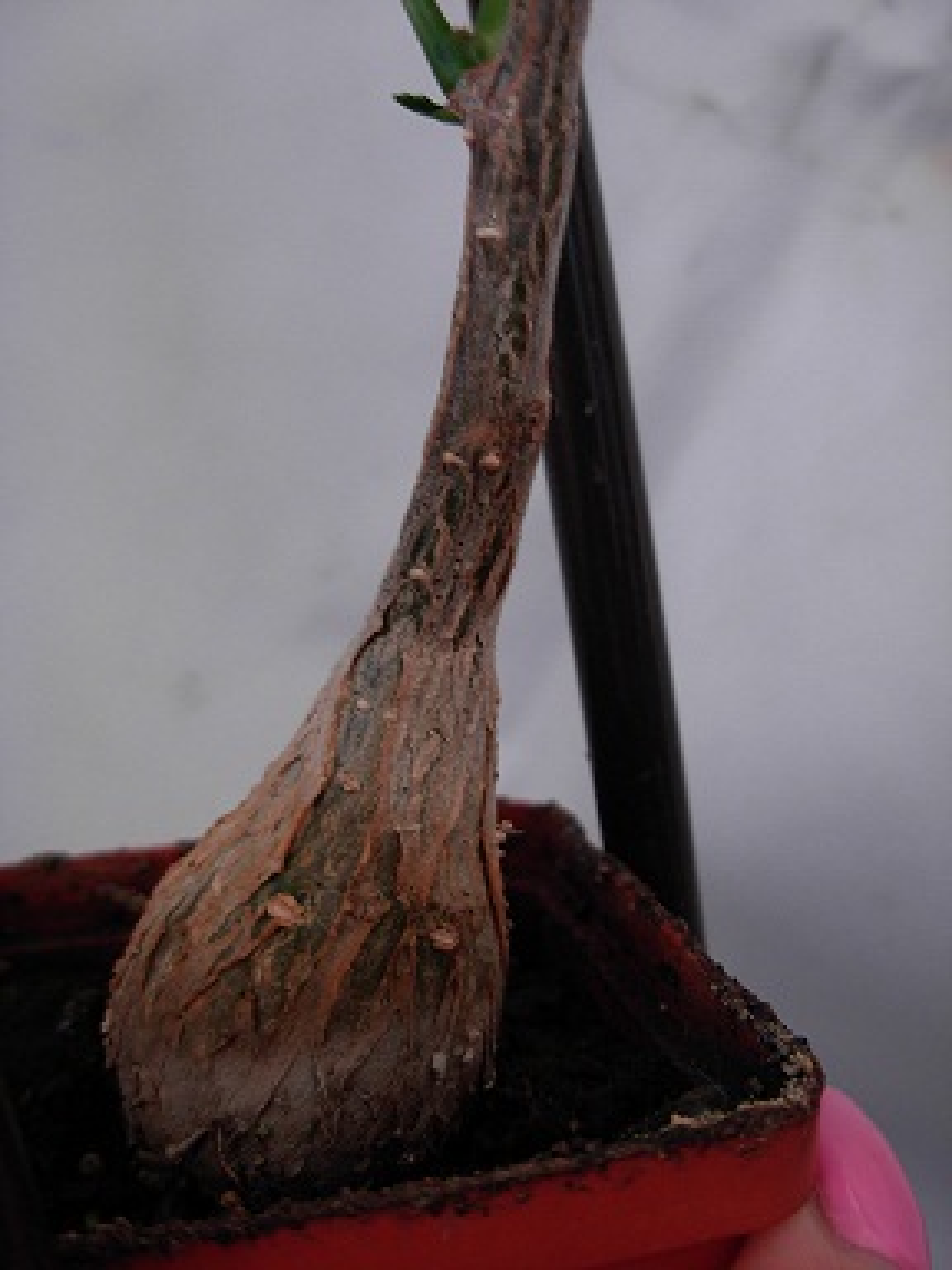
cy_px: 635
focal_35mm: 38
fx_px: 1393
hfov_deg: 37.7
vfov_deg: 49.0
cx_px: 476
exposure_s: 1/21.3
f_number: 2.9
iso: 79
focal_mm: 6.3
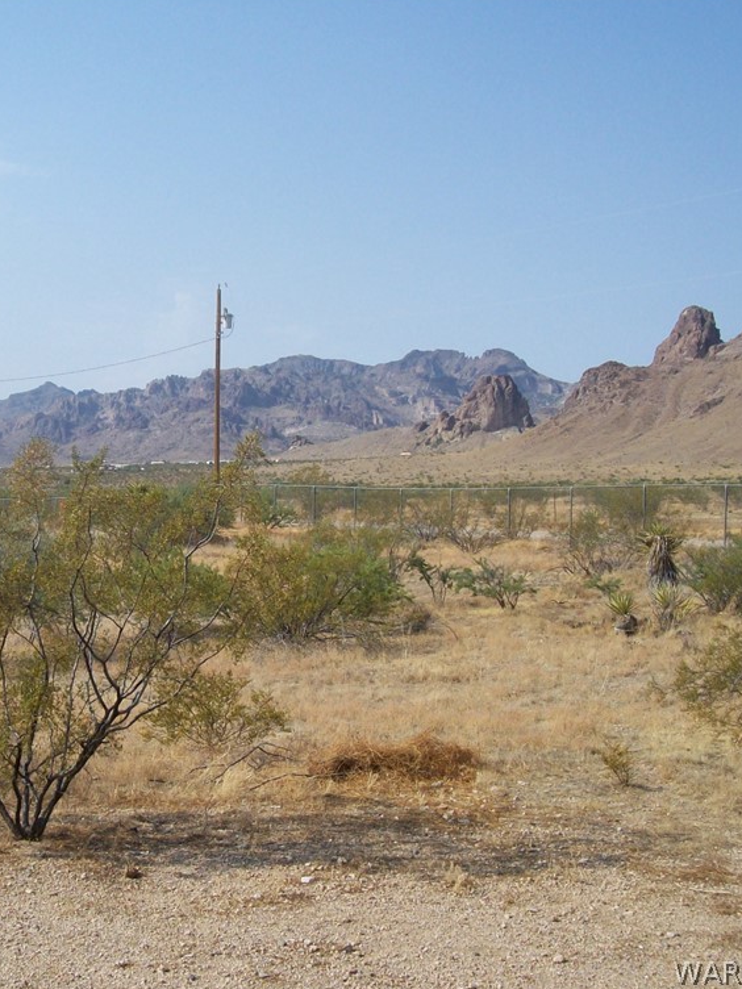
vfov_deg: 38.9
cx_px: 136
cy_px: 490
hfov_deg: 28.9
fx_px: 1400
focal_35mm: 49
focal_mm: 6
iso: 80
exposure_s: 1/661
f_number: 4.8
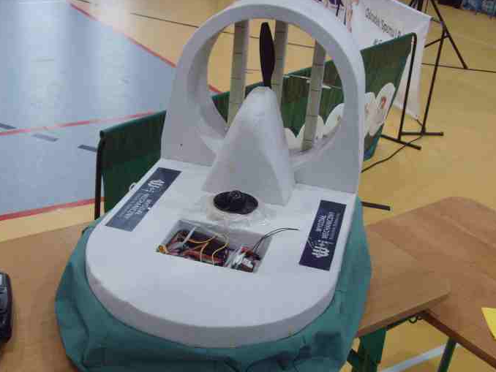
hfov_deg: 41.2
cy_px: 217
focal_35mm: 46
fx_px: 659
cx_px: 218
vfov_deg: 31.5
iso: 200
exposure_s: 1/30
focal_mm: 6.6
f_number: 3.5
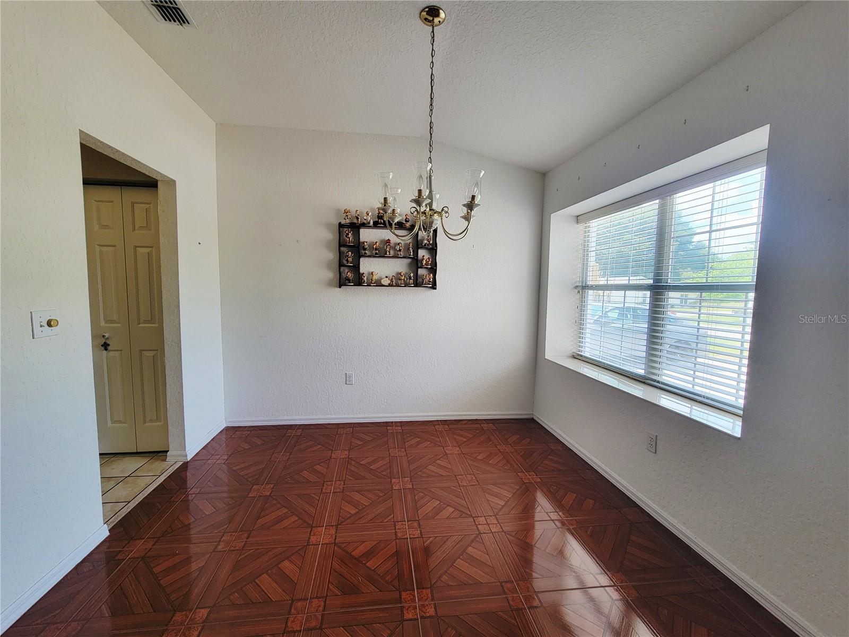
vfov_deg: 89.9
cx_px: 424
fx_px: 319
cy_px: 318
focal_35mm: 13
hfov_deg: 106.2
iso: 80
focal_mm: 2.2
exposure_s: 1/120
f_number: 2.2
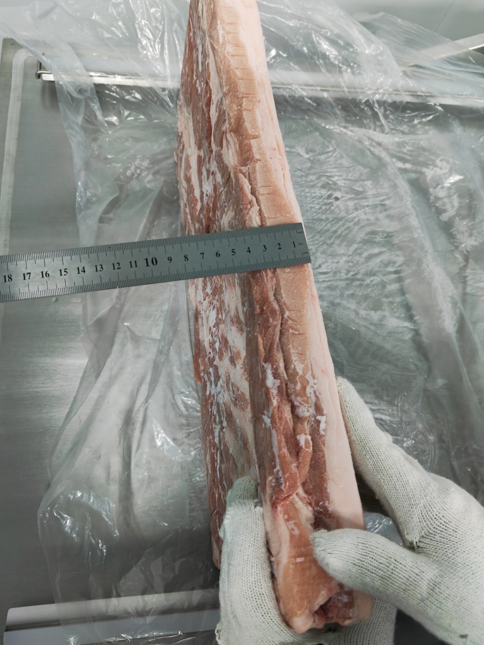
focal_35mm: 28
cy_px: 318
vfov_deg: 63.4
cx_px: 235
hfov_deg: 49.7
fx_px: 522
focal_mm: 5.52
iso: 640
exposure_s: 1/50
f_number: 1.9
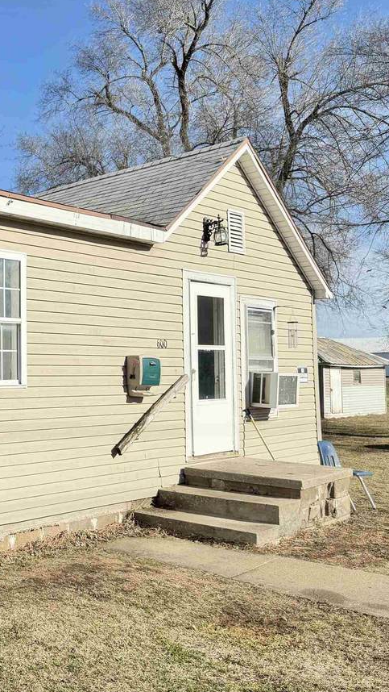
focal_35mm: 39
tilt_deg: +2.1
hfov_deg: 27.1
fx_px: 715
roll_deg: +0.2
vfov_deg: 51.6
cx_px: -69
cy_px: 343
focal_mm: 6.76
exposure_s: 1/3759
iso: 100
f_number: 1.78
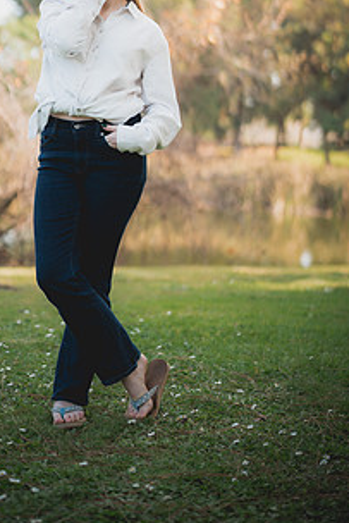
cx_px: 96
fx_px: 1075
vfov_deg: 27.1
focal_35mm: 74
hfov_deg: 18.4
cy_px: 148
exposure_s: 1/2500
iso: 250
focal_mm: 50
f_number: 1.4
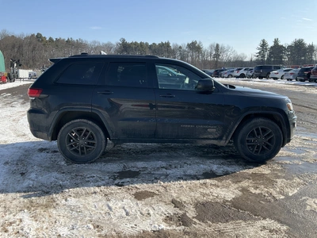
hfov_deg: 61.7
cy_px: 119
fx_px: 266
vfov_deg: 48.2
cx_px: 158
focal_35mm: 29
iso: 25
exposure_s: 1/1577
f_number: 1.8
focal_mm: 3
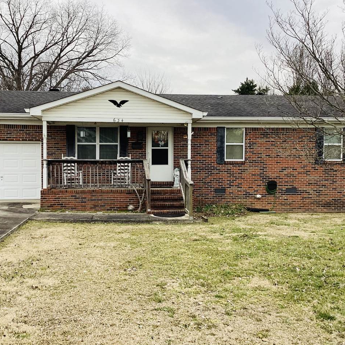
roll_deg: +0.7
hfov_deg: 44.9
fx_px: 417
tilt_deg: -2.2
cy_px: 172
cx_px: 165
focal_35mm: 37
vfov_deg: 44.9
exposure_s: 1/120
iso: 32
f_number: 2.4
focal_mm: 3.3
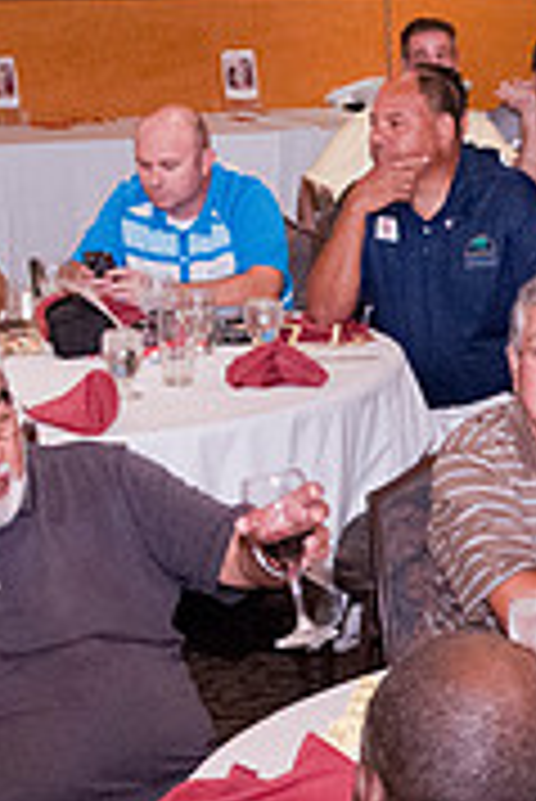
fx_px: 2831
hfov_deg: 10.4
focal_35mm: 127
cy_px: 601
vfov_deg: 16.0
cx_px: 820
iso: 1250
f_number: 4.5
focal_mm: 26
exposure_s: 1/100
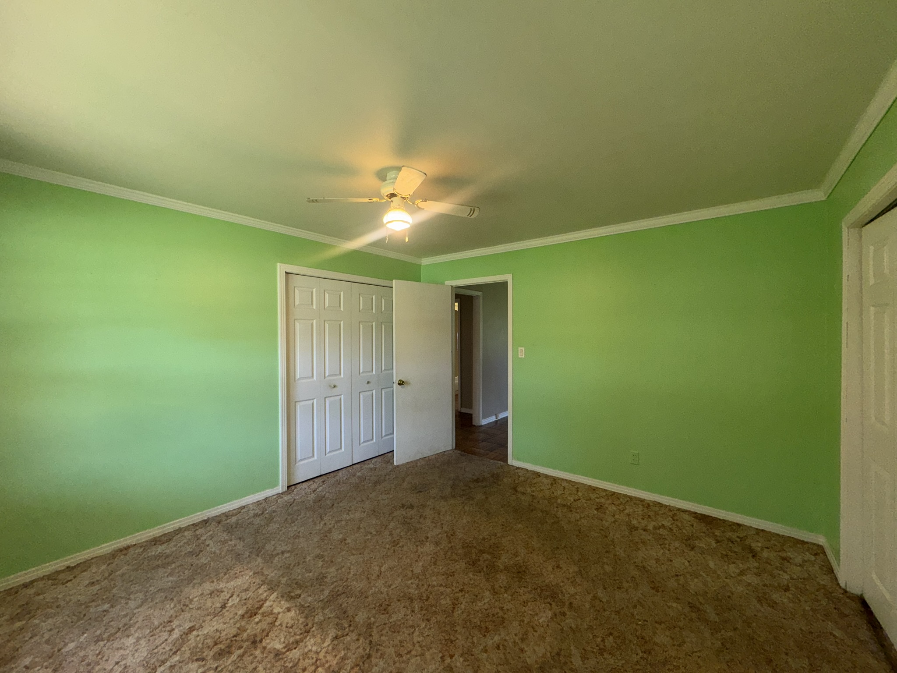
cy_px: 336
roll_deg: +0.2
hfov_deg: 102.1
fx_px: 363
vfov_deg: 85.7
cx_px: 448
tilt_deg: -1.0
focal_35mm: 14
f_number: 2.2
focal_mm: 2.22
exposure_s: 1/122
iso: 64
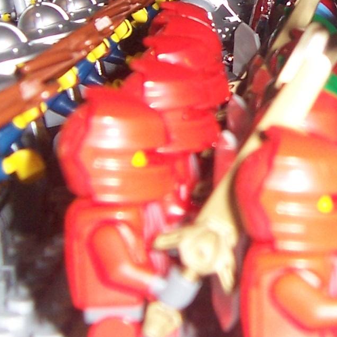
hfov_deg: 14.9
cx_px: 351
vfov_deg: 15.0
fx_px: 1267
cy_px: 57
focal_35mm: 115
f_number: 3
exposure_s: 1/60
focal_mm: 6
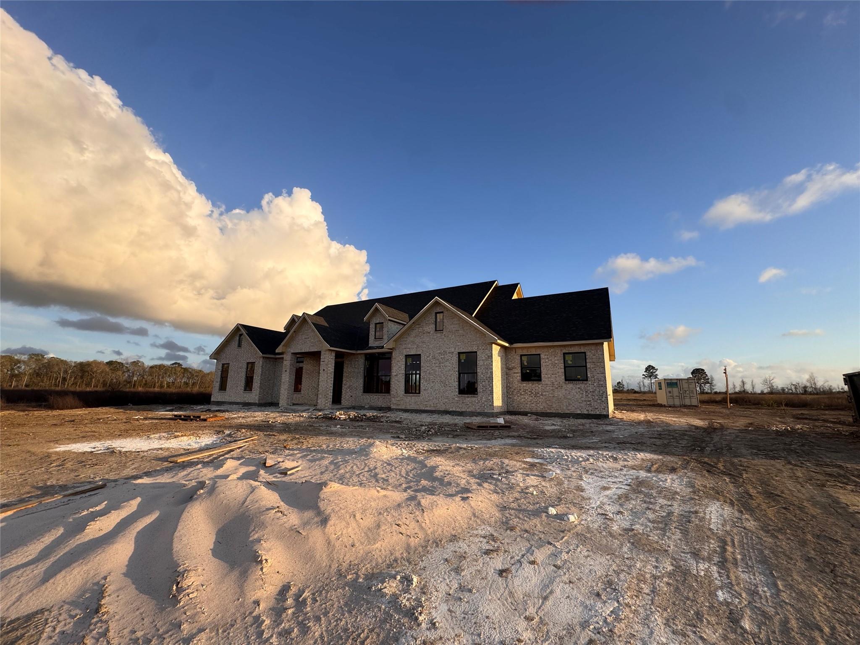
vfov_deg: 85.7
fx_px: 348
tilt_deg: +11.9
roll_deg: -1.0
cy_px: 322
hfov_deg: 102.1
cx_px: 430
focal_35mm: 14
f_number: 2.2
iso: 40
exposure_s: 1/1020
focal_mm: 2.22
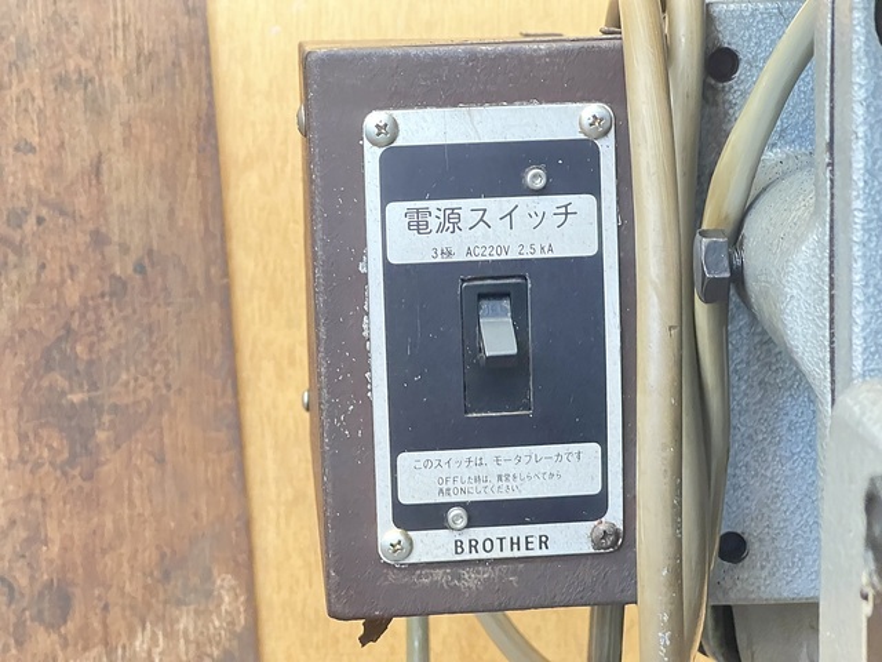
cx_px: 441
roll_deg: +2.4
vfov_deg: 19.1
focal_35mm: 77
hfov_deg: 25.3
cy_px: 331
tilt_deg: -8.7
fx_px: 1962
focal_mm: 9
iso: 1600
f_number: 2.8
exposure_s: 1/28
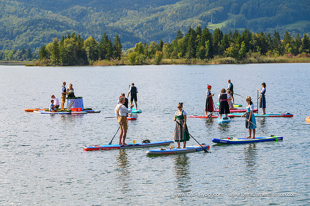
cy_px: 108
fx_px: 1083
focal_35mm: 126
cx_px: 148
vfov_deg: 10.9
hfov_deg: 16.3
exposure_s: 1/250
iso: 200
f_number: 8
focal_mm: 116
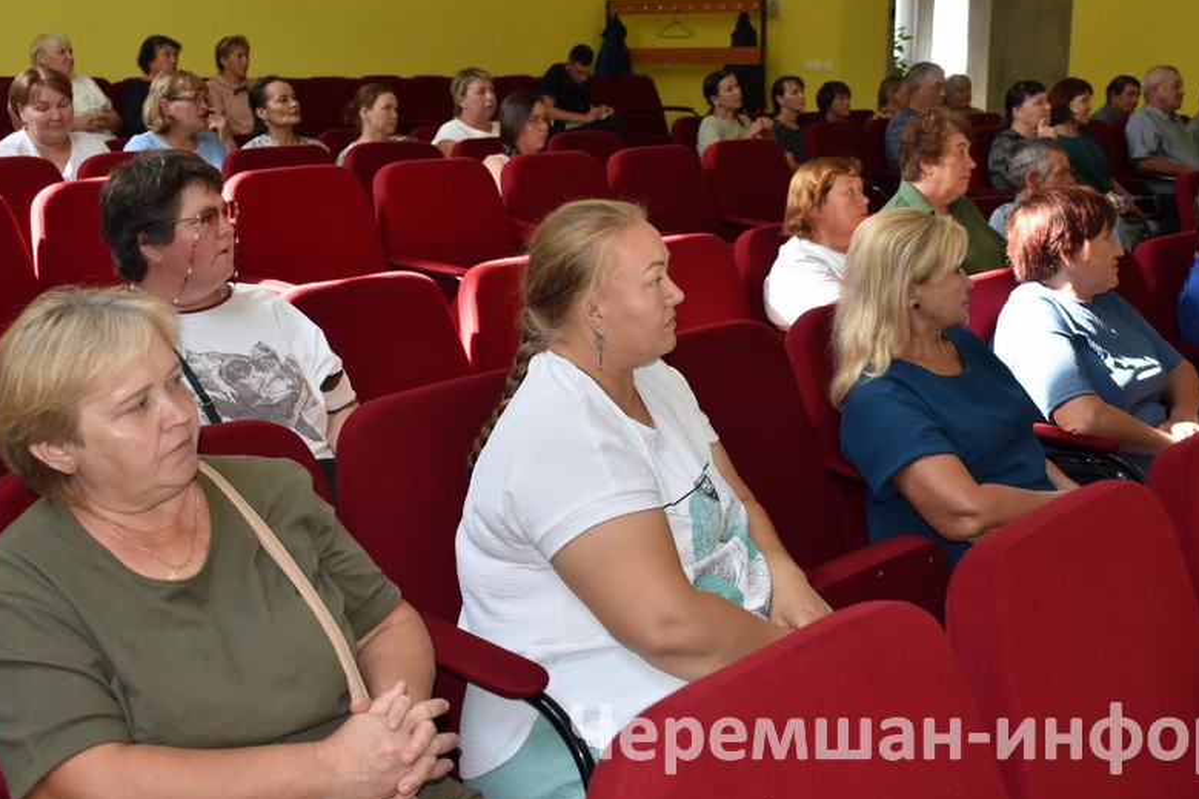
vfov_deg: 29.8
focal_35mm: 45
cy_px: 347
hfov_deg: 43.6
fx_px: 1499
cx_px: 630
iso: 800
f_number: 4.5
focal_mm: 26
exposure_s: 1/200
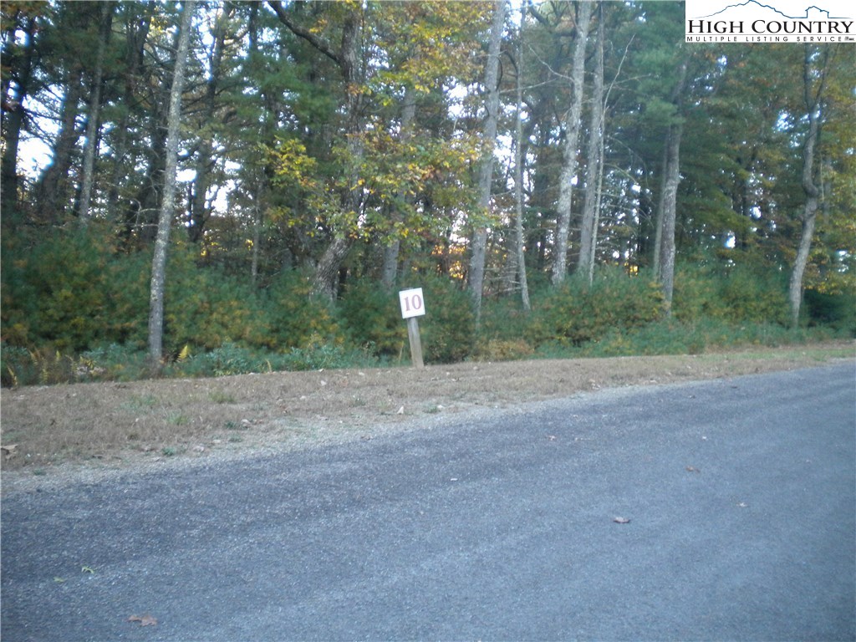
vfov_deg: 40.7
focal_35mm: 35
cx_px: 428
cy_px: 321
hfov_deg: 52.6
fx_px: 865
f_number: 3.1
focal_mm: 6.3
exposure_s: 1/56.7
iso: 387
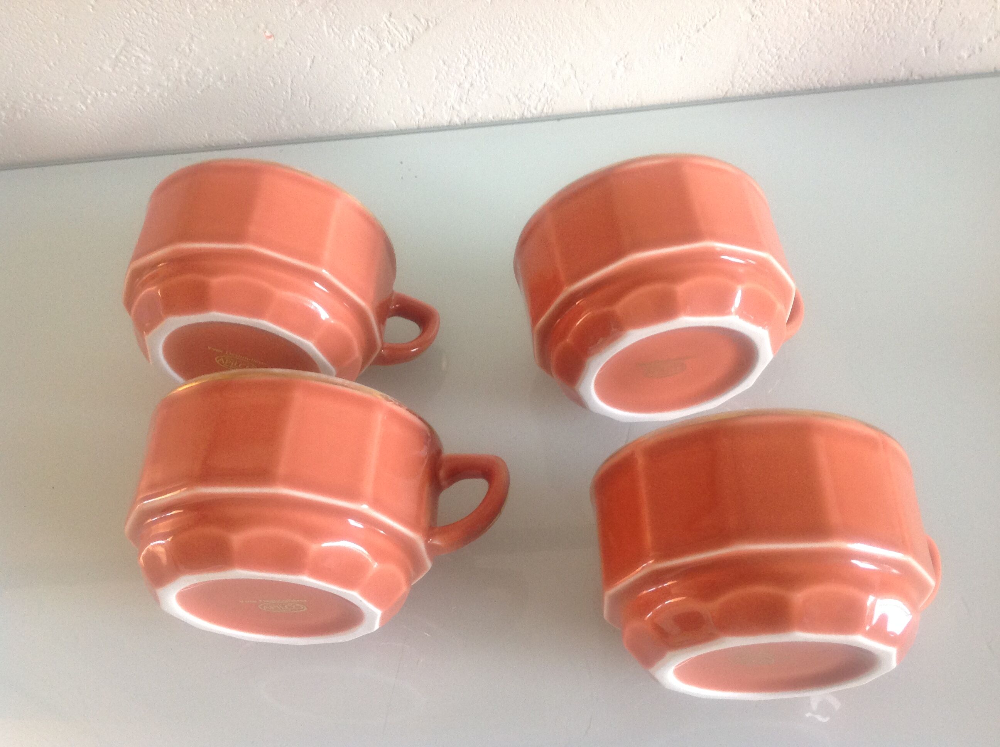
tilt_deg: -55.6
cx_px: 500
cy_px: 374
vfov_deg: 40.6
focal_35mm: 35
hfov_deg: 52.7
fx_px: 1010
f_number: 2.4
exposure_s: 1/17
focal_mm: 4.28
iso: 160
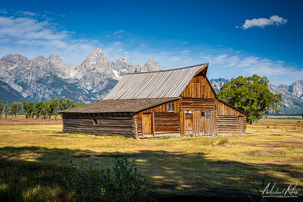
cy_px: 101
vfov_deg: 27.0
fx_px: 421
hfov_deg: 39.6
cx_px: 152
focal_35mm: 50
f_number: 13
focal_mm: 50
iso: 64
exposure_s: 1/40
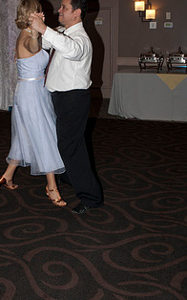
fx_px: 447
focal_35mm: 55
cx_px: 53
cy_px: 112
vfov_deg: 36.9
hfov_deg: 23.5
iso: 400
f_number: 5.6
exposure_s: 1/160
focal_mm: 25
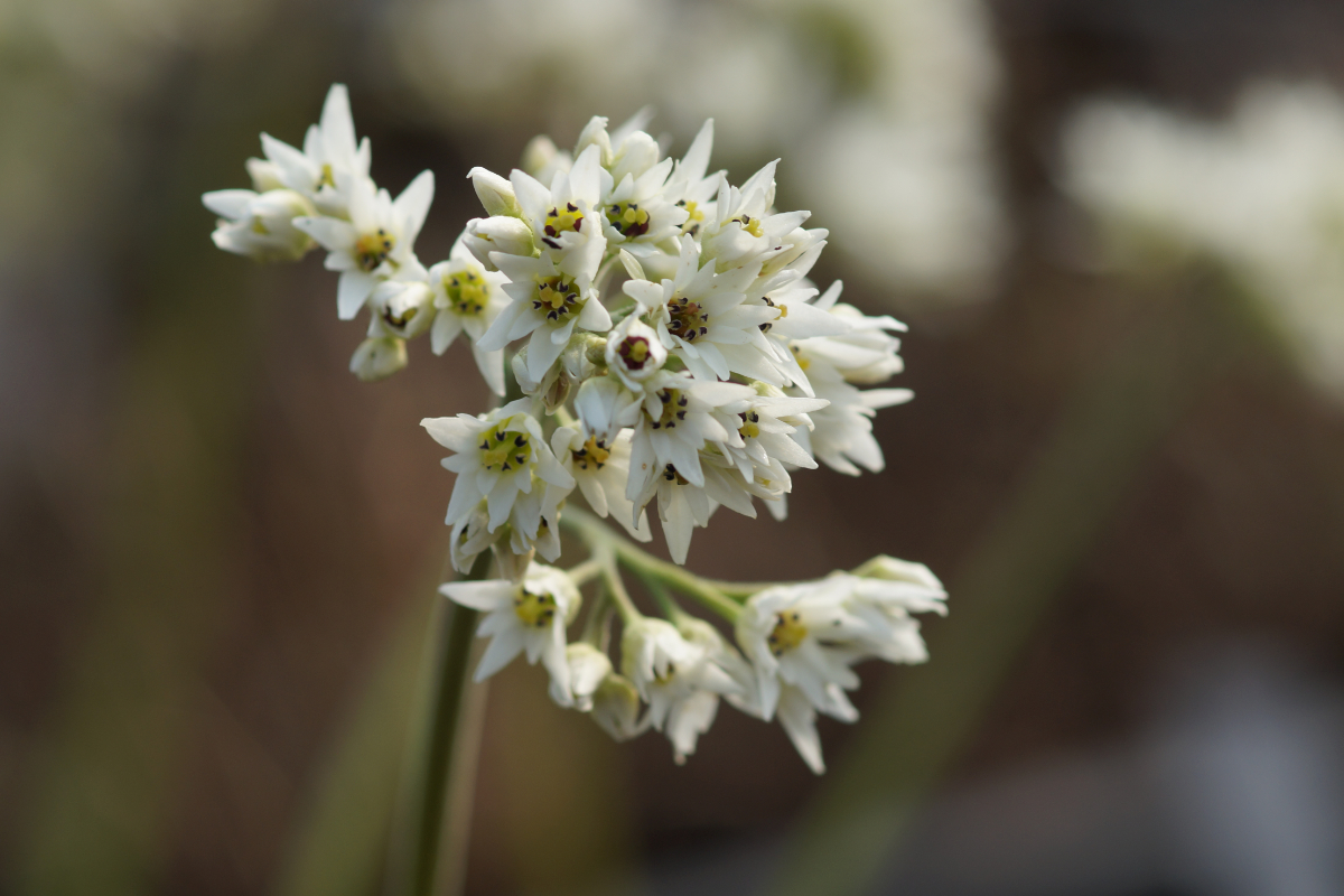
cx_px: 672
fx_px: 5600
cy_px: 448
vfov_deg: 9.1
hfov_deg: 13.7
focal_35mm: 150
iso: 100
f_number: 5
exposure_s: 1/320
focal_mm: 100
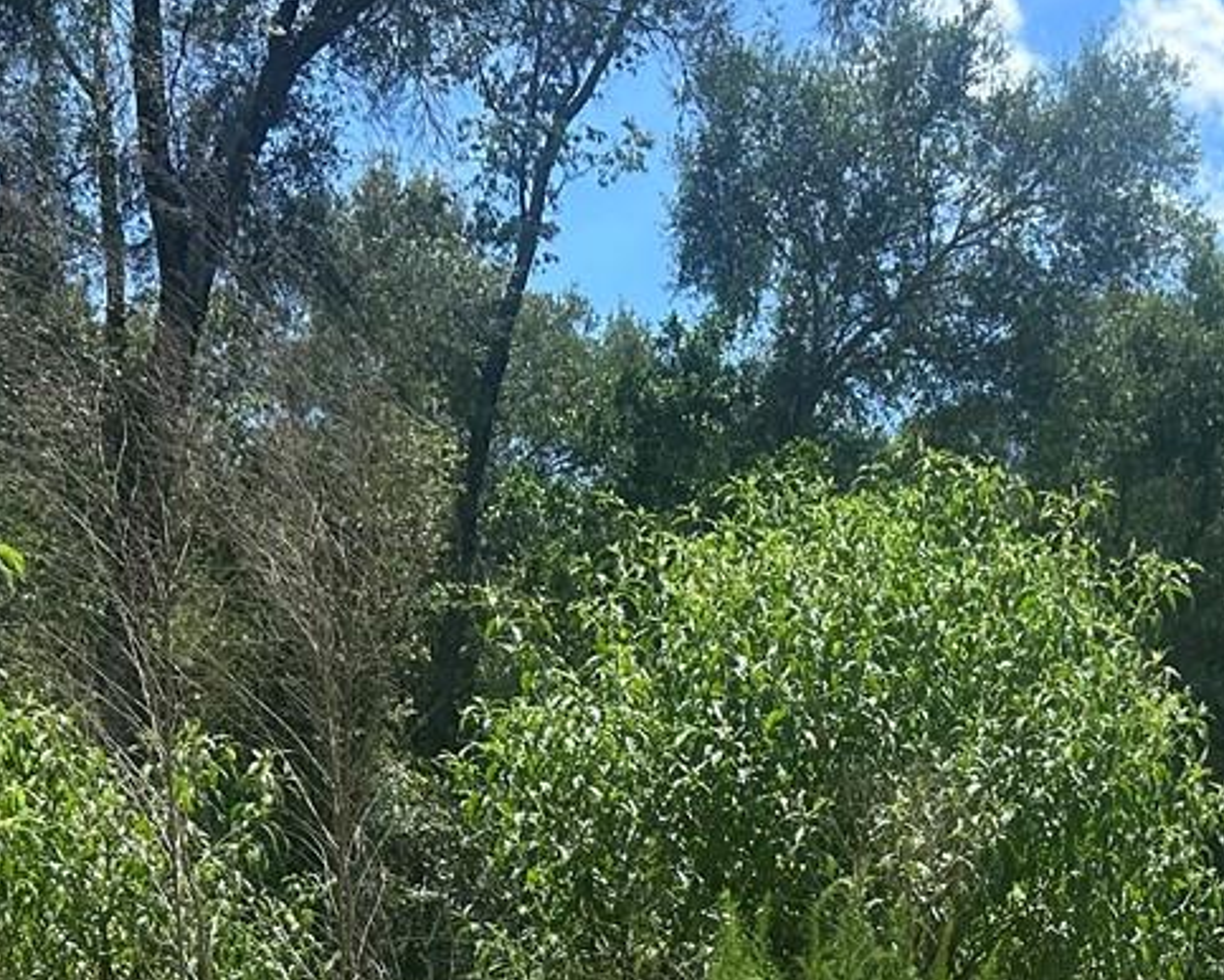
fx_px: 3045
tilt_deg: -3.1
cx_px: 1161
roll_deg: +0.3
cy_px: 1388
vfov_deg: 16.9
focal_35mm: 84
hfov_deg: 22.1
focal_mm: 5.7
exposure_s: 1/4274
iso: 50
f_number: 1.5
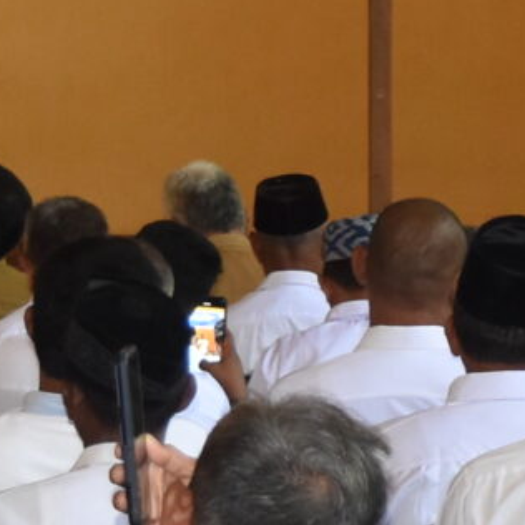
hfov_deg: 6.0
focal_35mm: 289
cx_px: 799
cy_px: 110
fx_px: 4959
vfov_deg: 6.1
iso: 800
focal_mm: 28
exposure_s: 1/100
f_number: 5
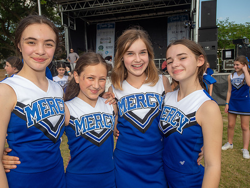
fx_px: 224
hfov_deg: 58.1
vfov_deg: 45.5
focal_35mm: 31
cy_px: 94
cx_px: 110
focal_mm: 28
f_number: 6.3
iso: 100
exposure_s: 1/200
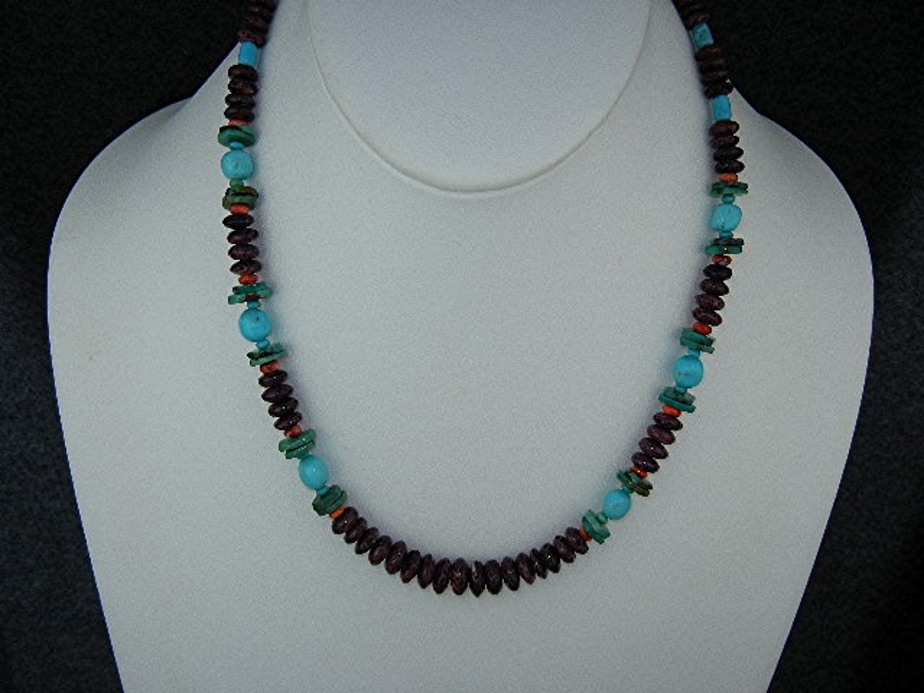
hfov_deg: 54.0
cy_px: 346
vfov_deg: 41.8
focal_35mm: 34
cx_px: 462
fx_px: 908
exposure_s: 1/45.1
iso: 160
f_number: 3.6
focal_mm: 6.2
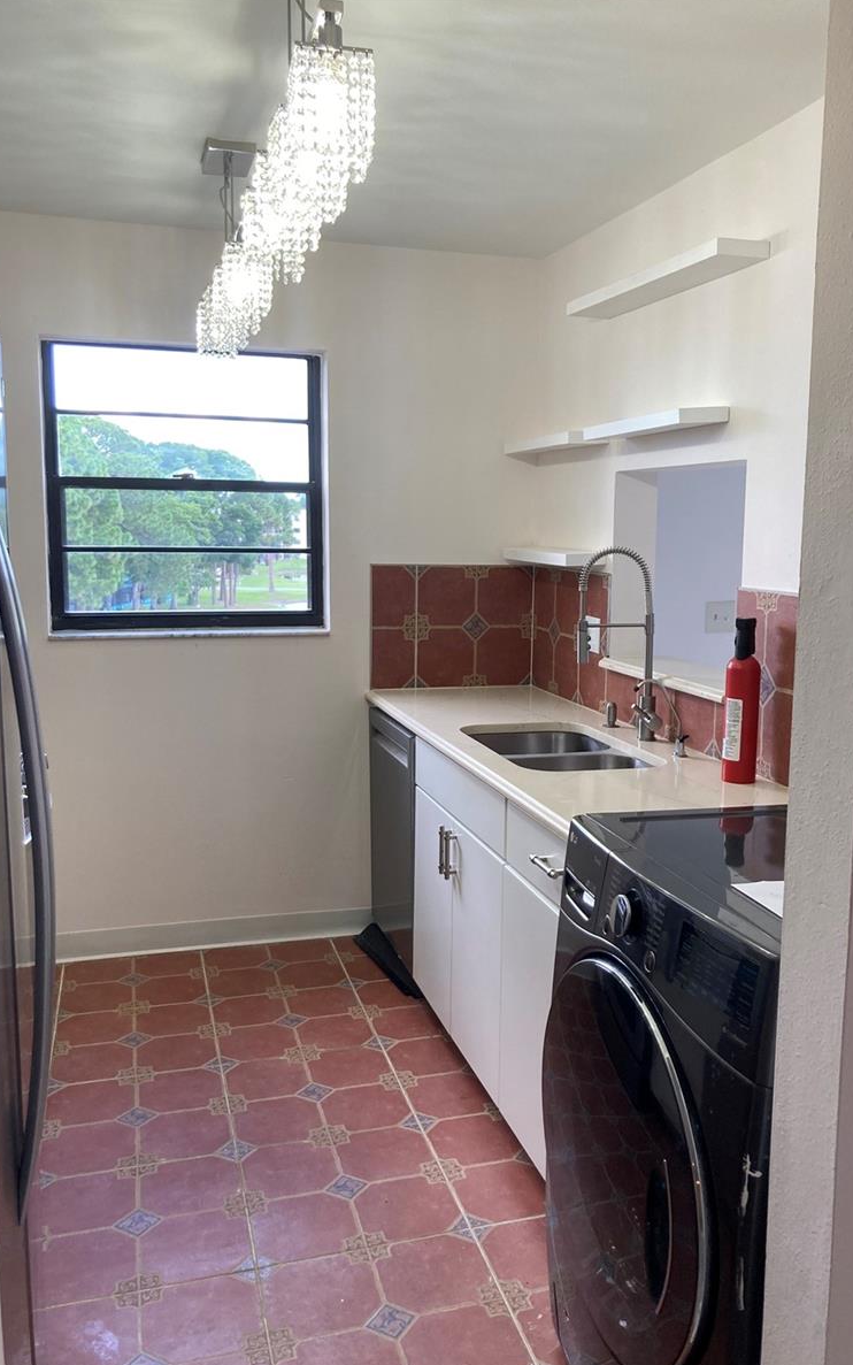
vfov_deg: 62.9
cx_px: 483
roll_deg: -0.4
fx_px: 1116
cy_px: 683
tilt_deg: -5.8
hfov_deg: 41.8
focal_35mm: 30
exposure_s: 1/120
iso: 50
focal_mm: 3.99
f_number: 1.8
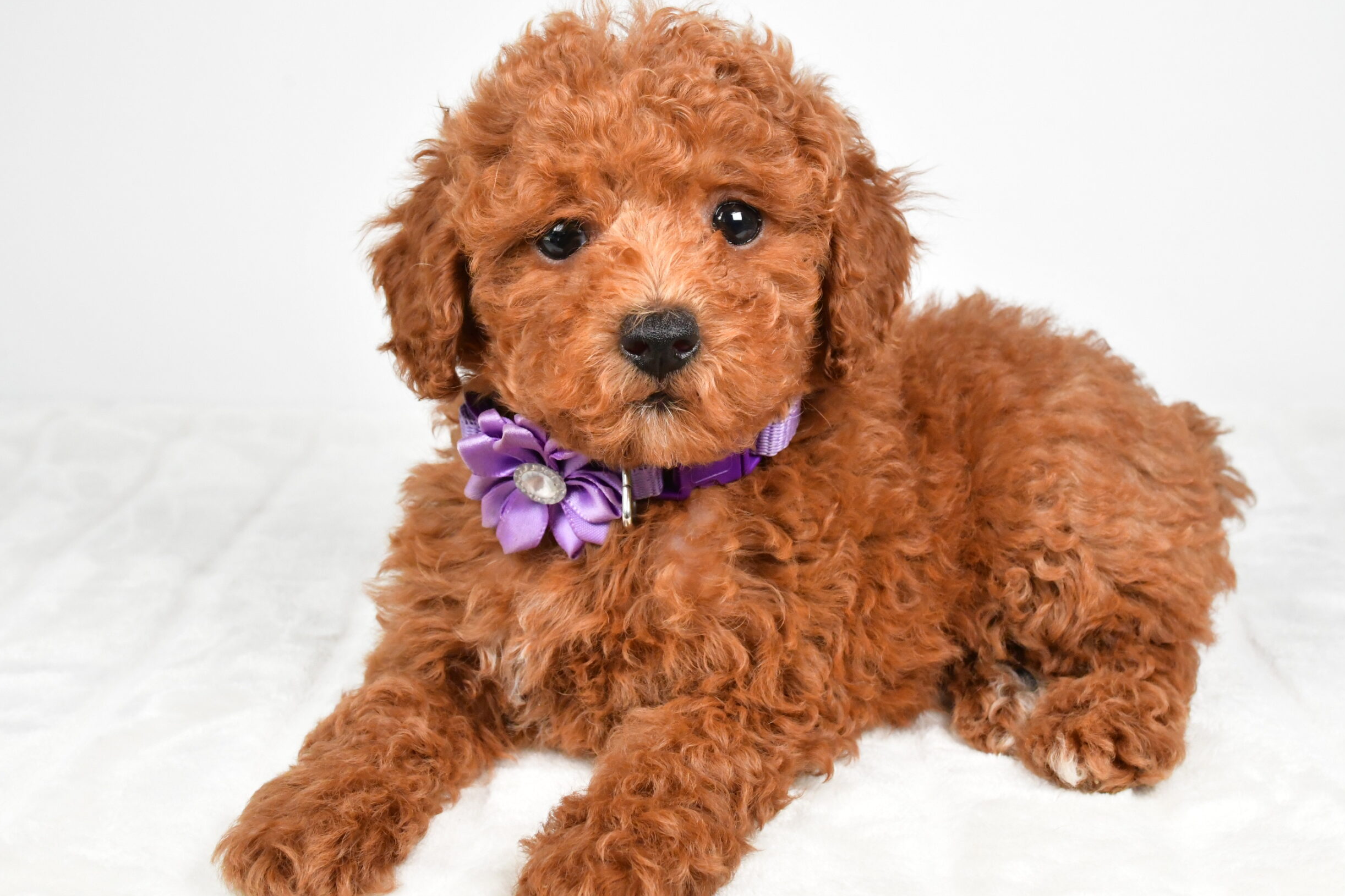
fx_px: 1644
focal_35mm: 44
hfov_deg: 44.5
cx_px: 691
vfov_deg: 30.5
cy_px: 454
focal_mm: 28
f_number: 13
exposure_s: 1/800
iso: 6400
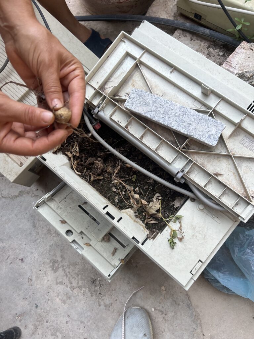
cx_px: 127
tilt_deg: -73.3
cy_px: 170
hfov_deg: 53.1
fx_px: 254
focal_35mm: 26
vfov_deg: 67.3
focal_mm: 5.7
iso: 50
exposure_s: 1/352
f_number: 1.5
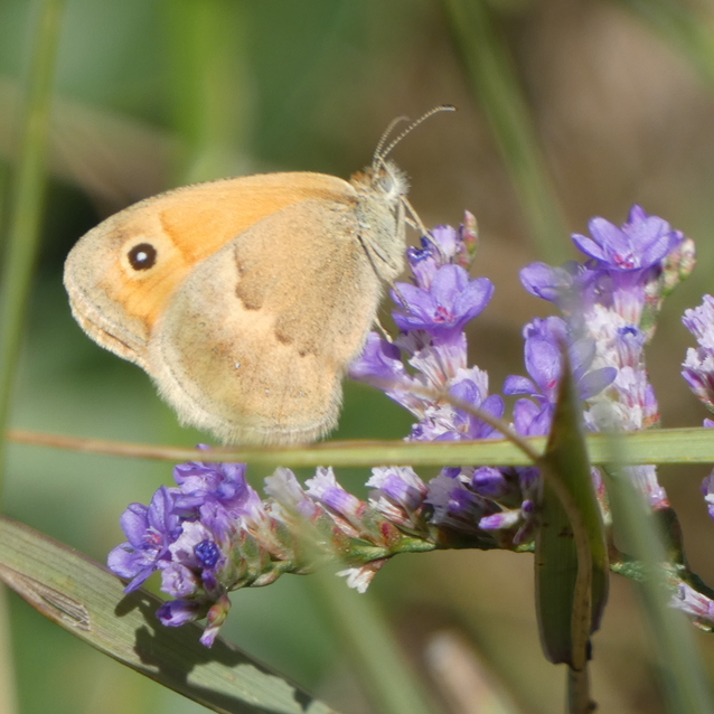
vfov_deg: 1.8
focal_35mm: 978
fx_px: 22823
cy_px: 357
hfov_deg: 1.8
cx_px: 409
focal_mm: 148.1
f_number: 5.6
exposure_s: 1/200
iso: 80
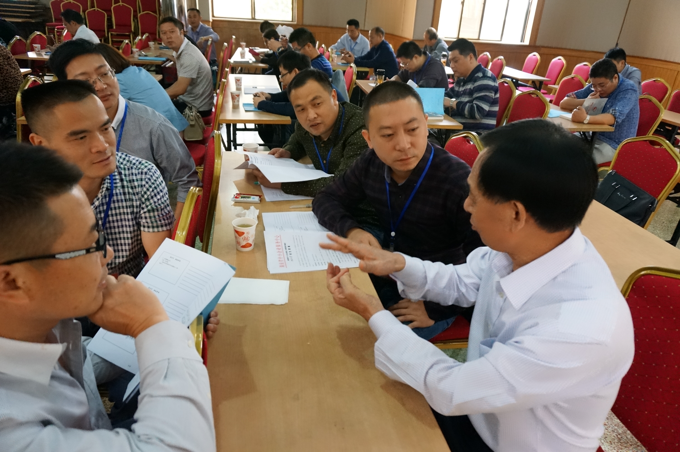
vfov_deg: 53.0
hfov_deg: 73.8
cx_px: 340
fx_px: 453
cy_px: 226
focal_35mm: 24
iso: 6400
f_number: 4
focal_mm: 16
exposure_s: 1/200
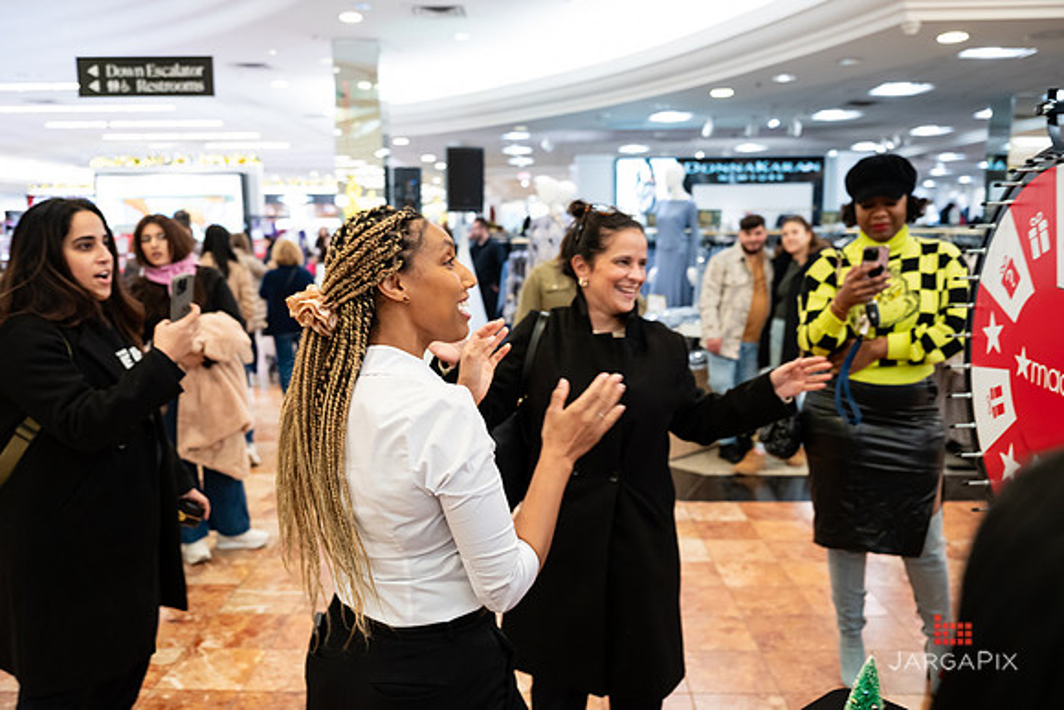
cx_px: 532
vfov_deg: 43.5
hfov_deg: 61.8
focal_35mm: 30
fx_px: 890
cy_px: 355
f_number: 3.2
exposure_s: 1/125
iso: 1250
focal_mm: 29.5
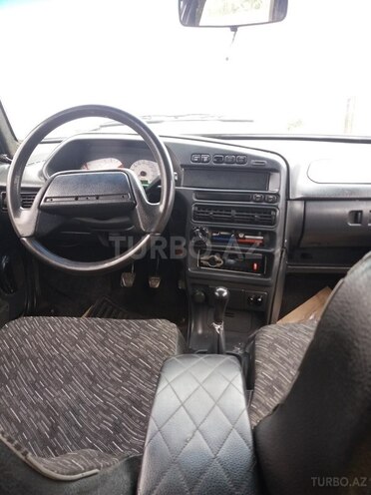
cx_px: 186
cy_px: 248
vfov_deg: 63.4
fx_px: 400
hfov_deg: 49.7
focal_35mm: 28
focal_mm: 3.7
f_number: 1.9
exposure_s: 1/100
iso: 100
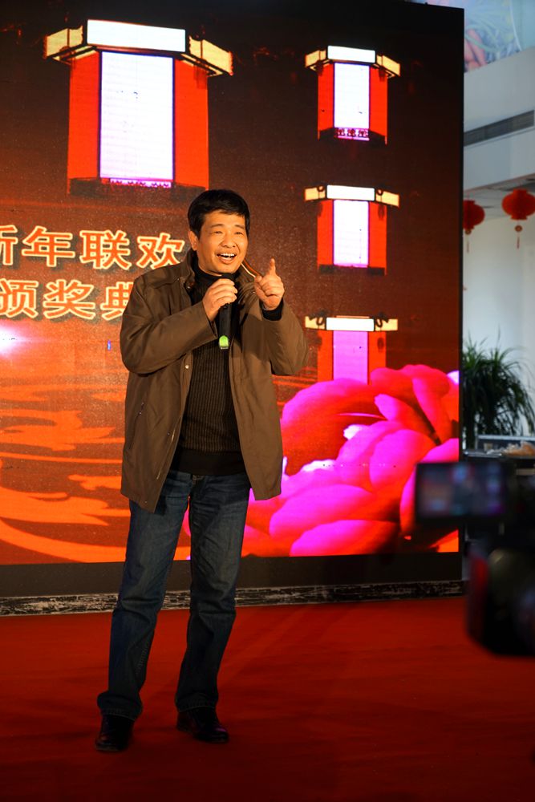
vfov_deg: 28.8
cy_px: 401
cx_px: 268
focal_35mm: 70
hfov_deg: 19.5
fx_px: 1560
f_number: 5
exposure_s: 1/80
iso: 250
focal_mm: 70
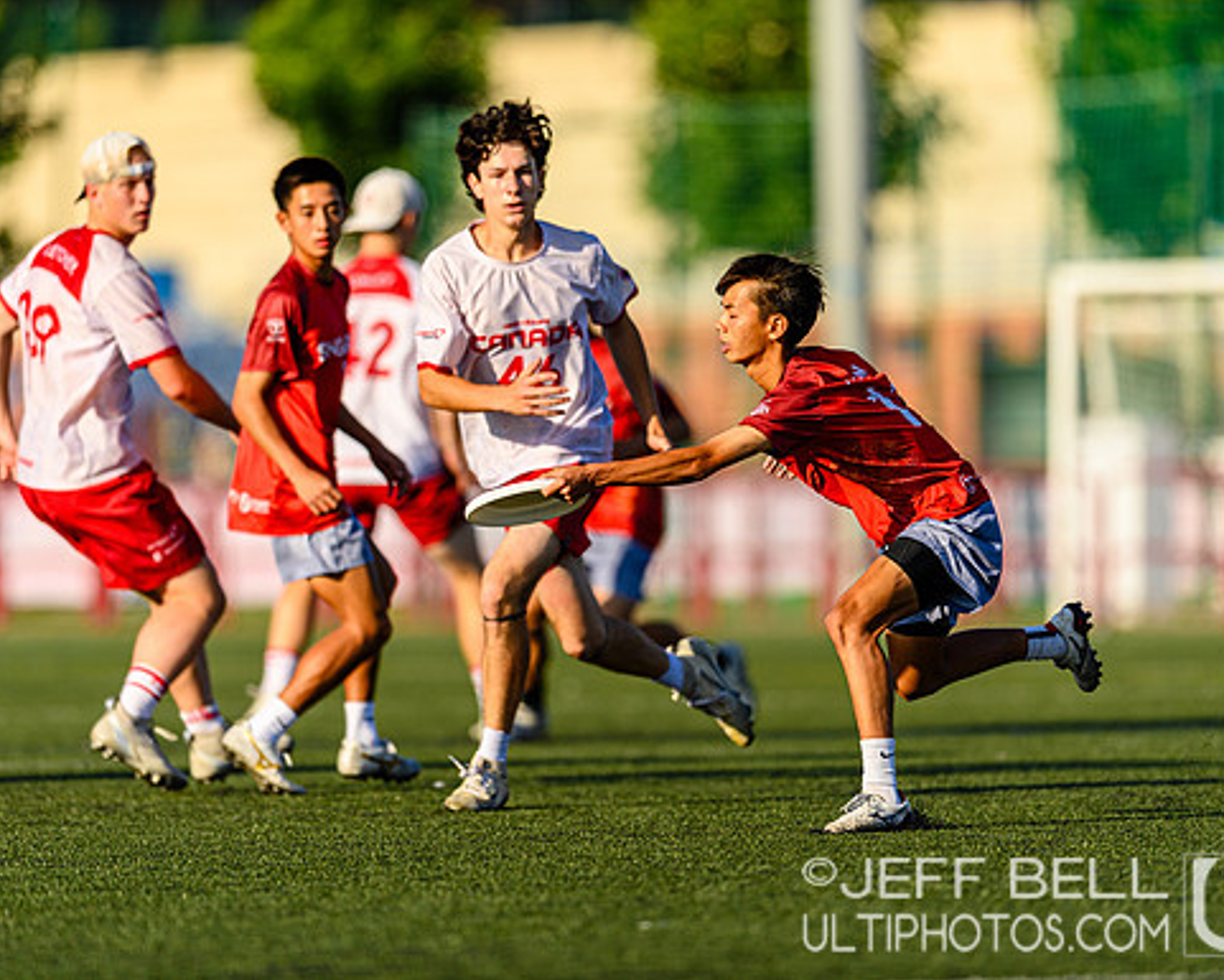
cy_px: 490
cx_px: 634
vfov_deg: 3.4
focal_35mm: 453
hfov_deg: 4.3
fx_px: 16414
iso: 100
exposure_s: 1/1600
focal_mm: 400
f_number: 3.2
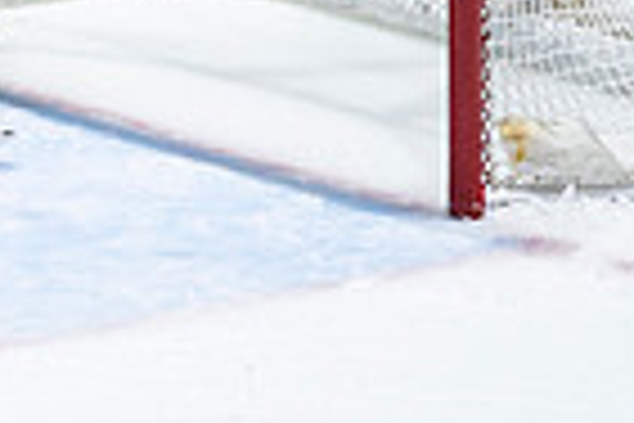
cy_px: -279
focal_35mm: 1044
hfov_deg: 2.0
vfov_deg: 1.3
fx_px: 18385
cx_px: -166
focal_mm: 200
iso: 1250
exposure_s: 1/1250
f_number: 2.8
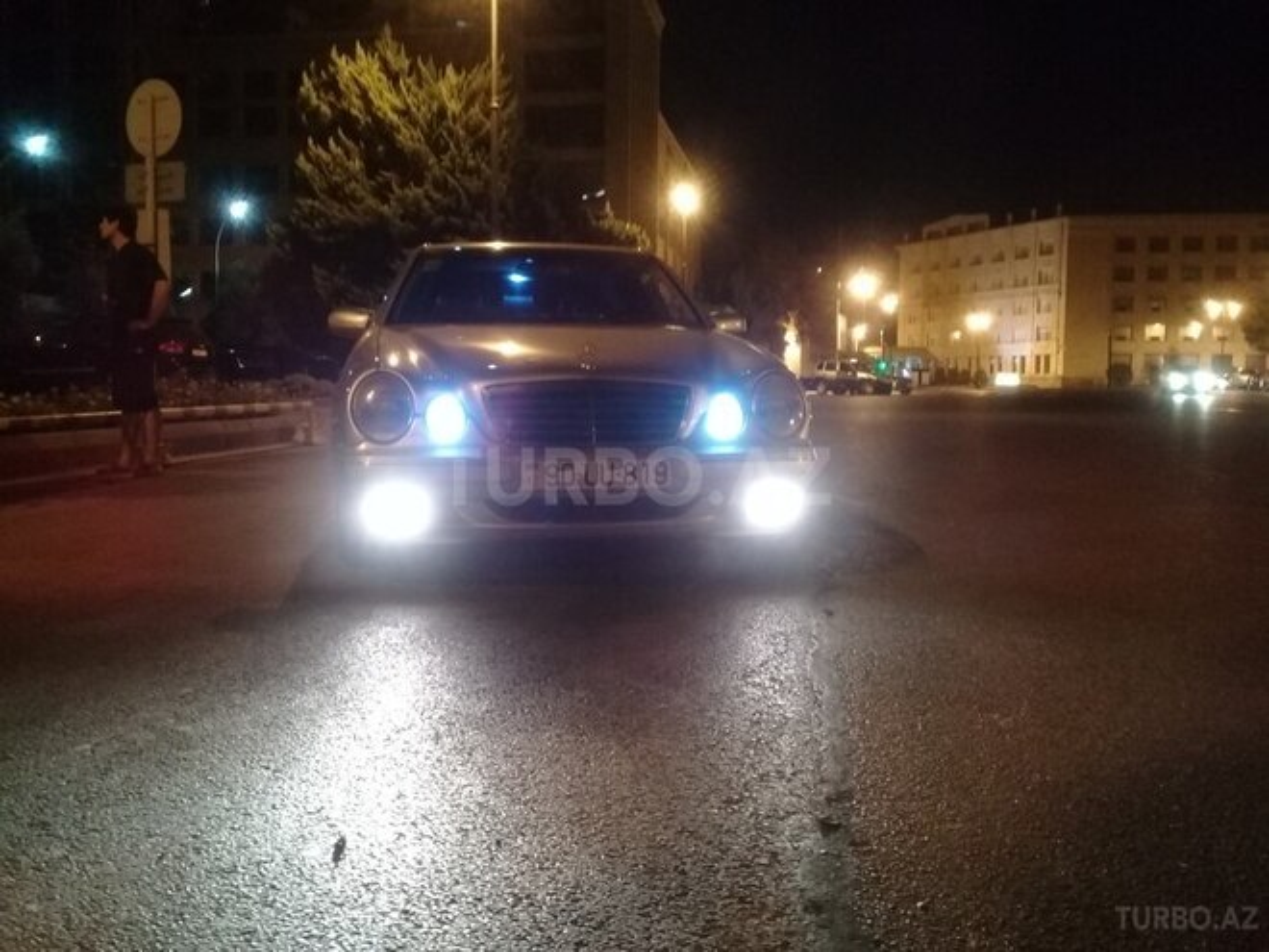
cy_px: 476
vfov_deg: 45.4
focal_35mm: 31
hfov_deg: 58.4
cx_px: 634
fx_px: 1136
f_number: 2.2
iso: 320
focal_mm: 3.3
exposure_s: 1/17
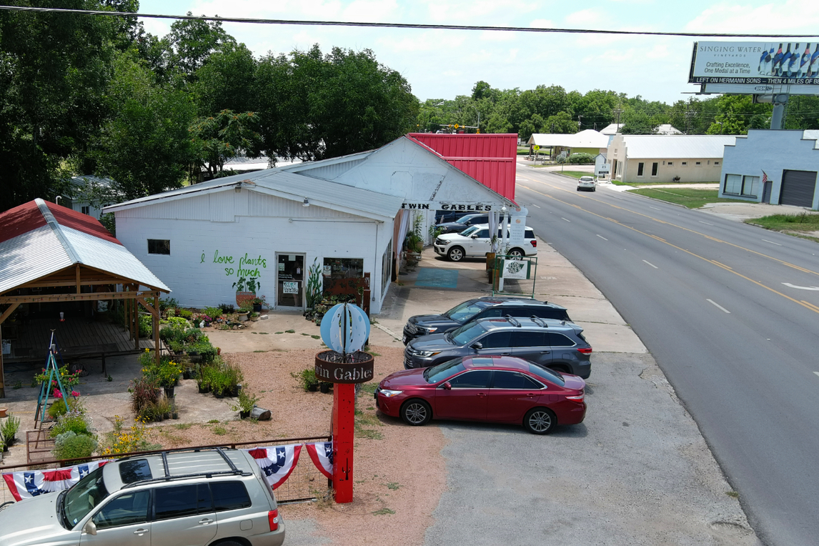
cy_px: 327
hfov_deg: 46.5
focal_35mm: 41
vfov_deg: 32.5
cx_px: 259
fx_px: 933
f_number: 2.8
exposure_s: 1/800
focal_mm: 10.6
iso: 100
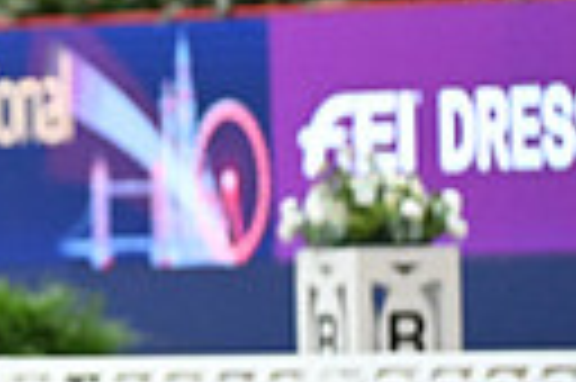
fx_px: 15932
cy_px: -25
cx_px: -630
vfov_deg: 1.4
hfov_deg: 2.1
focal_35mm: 997
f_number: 4
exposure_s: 1/640
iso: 6400
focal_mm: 220
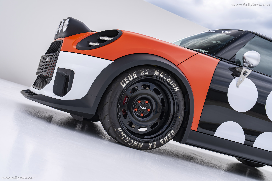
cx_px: 136
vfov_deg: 29.2
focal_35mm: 46
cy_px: 90
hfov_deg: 42.7
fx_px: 348
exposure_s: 1/100
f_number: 5.6
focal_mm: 46
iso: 100
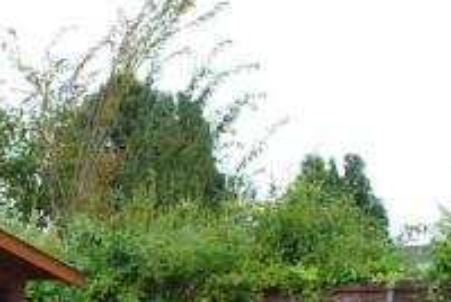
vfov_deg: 14.6
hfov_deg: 21.2
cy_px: 436
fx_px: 1104
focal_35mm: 88
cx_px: -114
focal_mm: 18
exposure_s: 1/200
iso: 100
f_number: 5
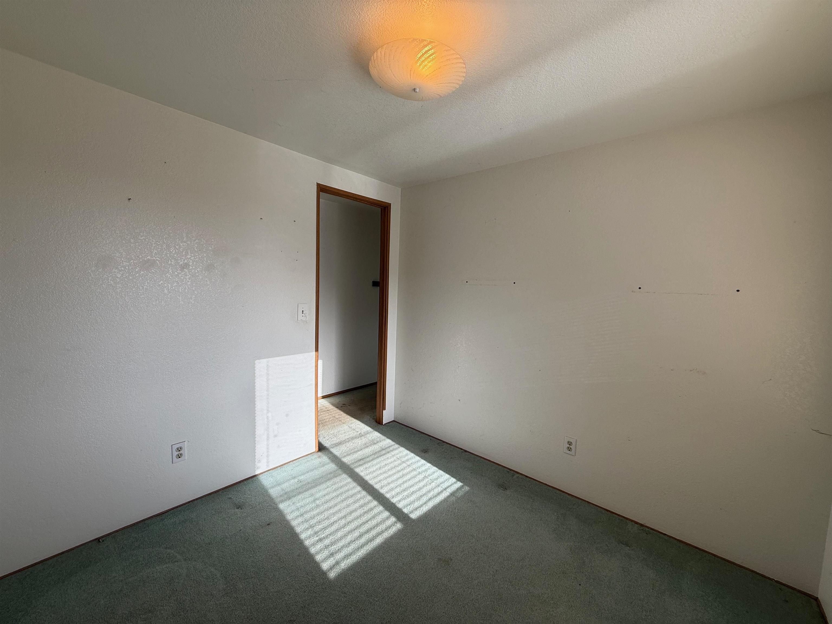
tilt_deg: -3.5
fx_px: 336
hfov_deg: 102.1
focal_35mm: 14
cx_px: 416
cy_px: 312
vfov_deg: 85.7
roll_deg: -1.8
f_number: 2.2
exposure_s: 1/198
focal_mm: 2.22
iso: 64
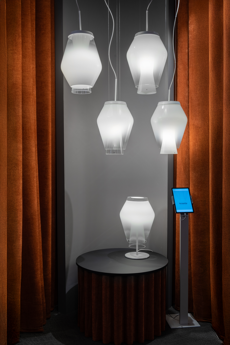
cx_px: 115
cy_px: 172
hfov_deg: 35.1
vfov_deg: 50.7
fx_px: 364
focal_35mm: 38
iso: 100
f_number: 10
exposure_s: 1/6
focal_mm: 38
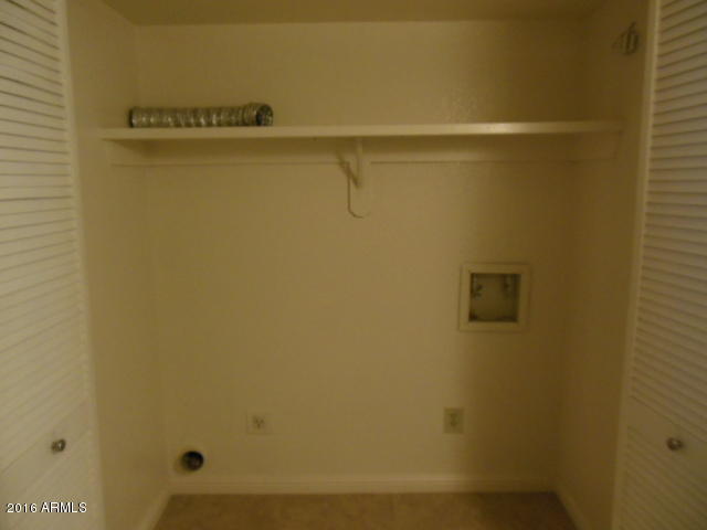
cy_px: 265
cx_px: 354
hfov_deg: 69.4
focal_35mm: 25
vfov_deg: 54.9
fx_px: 511
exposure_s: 1/30
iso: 400
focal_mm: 4.5
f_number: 3.2
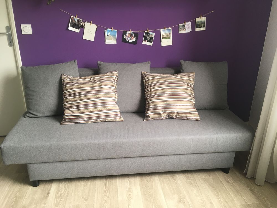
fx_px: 232
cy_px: 104
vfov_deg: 48.2
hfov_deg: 61.7
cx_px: 138
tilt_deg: -21.2
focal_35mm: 29
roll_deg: -2.6
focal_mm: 4.15
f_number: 2.2
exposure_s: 1/33
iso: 40
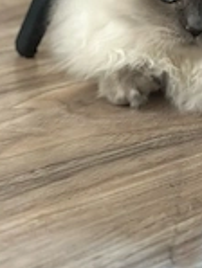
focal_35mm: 129
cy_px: 58
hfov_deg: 11.4
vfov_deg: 15.2
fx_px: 1002
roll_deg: -8.0
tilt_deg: -22.9
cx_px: 200
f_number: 1.78
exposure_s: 1/33
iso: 640
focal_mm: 6.86
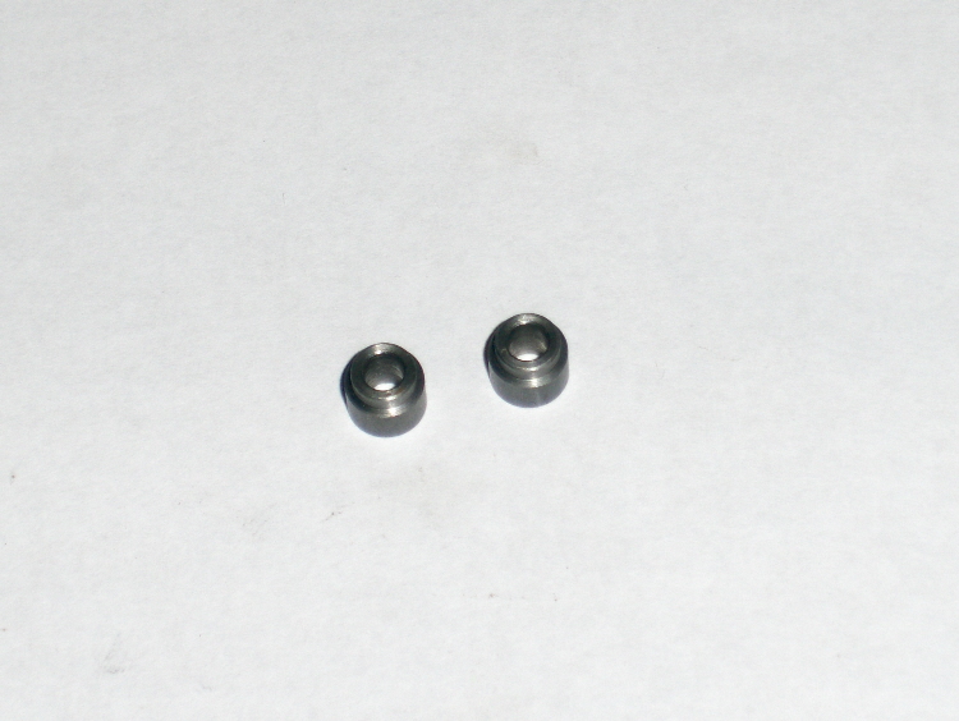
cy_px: 360
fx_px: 2912
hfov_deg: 18.7
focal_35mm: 105
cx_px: 480
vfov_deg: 14.1
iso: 100
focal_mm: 22.5
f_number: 5
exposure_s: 1/125
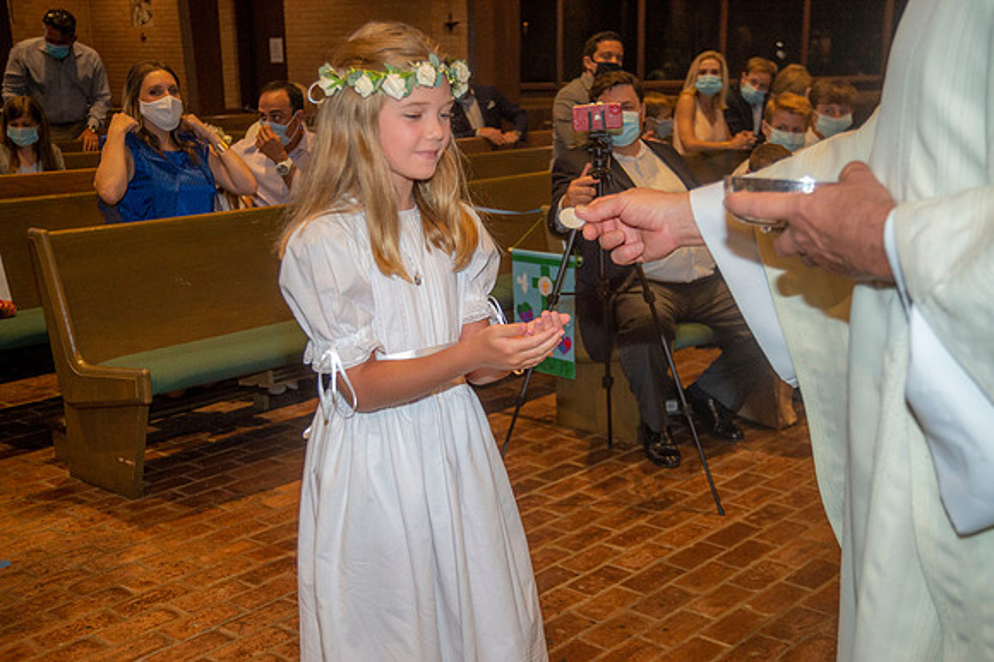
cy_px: 331
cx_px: 497
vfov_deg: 28.0
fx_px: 1325
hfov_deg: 41.1
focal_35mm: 48
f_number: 5.6
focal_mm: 48
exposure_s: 1/200
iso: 1600
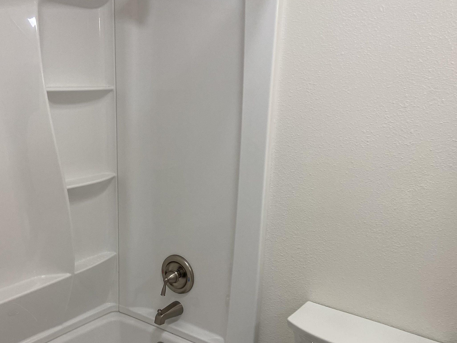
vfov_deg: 36.6
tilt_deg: -17.4
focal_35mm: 39
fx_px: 515
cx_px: 203
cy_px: 216
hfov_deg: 47.8
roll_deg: -2.2
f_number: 1.8
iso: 100
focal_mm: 4.25
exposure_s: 1/120
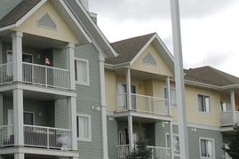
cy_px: 33
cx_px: -9
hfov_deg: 16.7
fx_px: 796
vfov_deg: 11.4
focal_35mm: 120
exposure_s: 1/500
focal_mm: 21
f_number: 13
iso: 800
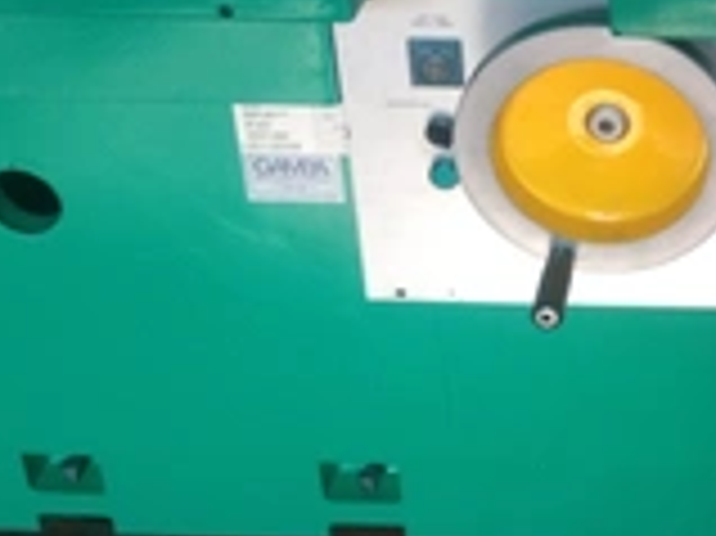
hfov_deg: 22.3
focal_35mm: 83
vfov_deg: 17.5
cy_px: 74
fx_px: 1715
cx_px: 784
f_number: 2.4
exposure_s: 1/30
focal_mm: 3.3
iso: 32
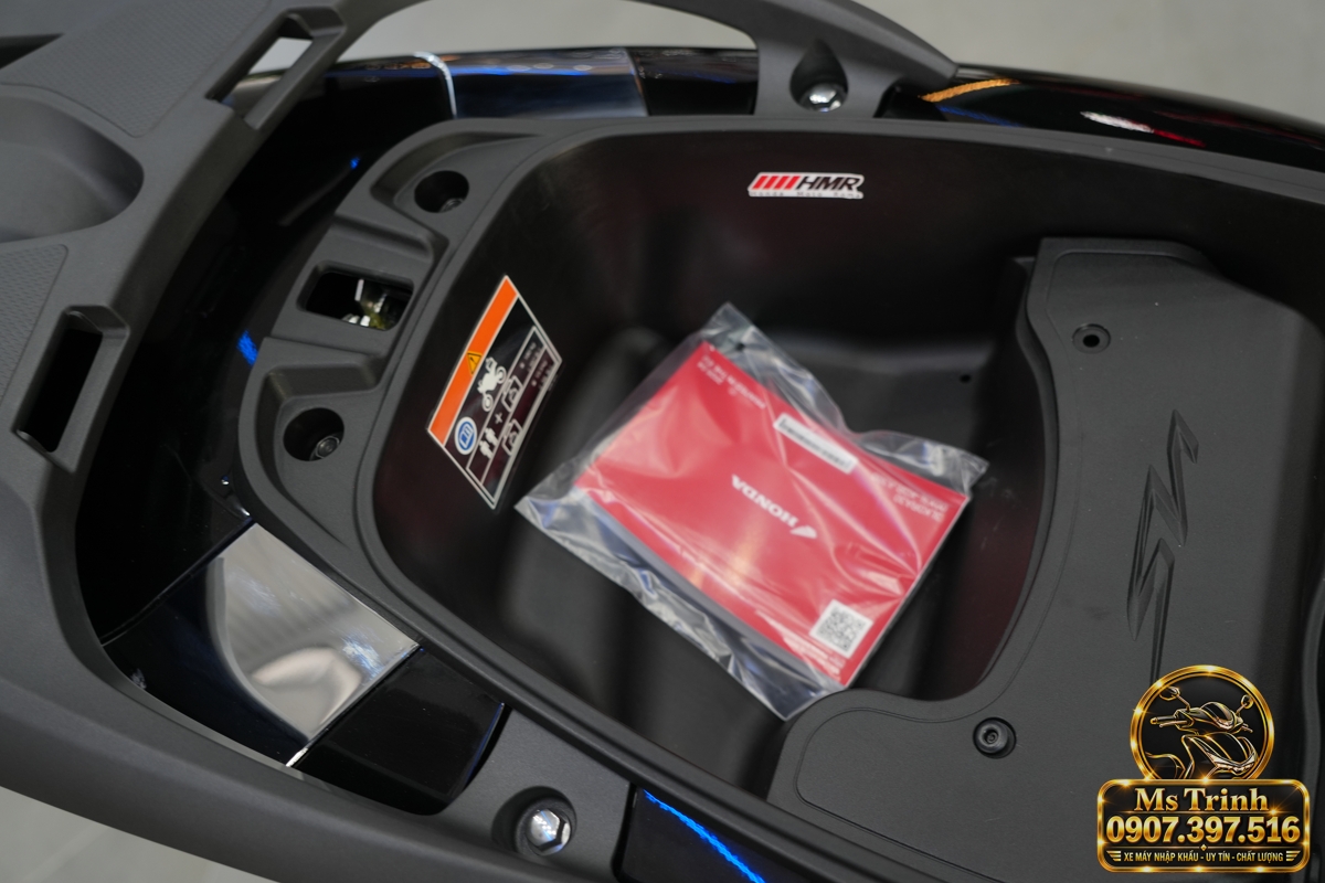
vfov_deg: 37.9
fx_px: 1286
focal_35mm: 35
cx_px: 662
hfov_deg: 54.5
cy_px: 442
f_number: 2.8
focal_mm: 23.3
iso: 200
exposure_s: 1/60
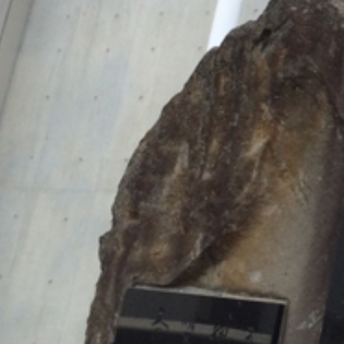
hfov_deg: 14.0
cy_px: -22
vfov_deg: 15.0
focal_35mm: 114
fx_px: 1282
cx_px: 571
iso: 32
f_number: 2.2
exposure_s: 1/494
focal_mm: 4.12
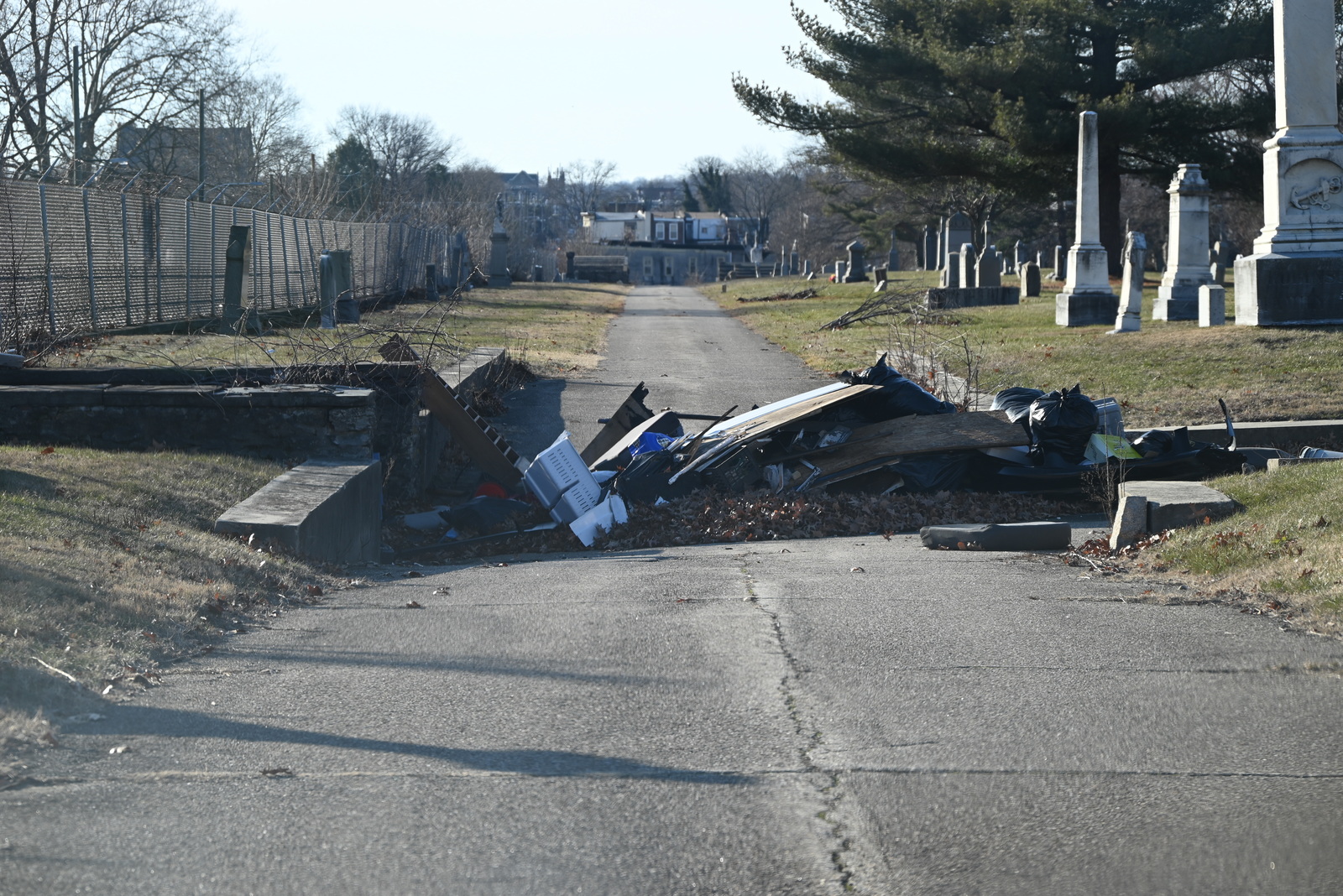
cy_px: 448
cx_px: 672
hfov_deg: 22.6
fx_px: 3359
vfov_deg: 15.2
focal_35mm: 90
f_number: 6.3
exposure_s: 1/250
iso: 140
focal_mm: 90
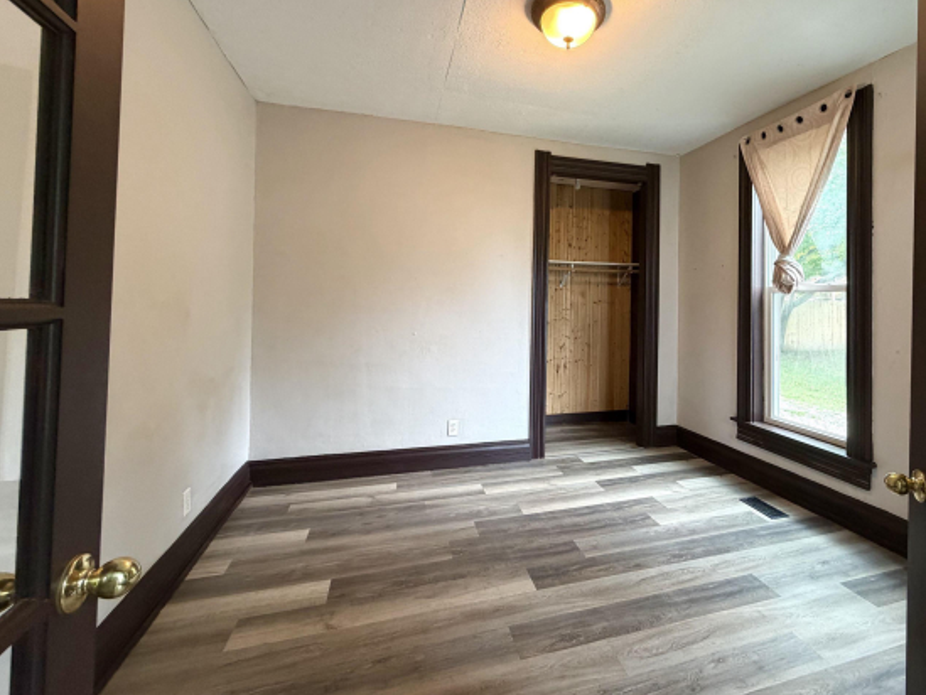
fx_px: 455
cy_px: 300
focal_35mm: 17
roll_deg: -1.1
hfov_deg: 90.1
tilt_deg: +0.9
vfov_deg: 74.4
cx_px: 544
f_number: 2.2
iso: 250
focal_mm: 2.22
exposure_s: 1/60
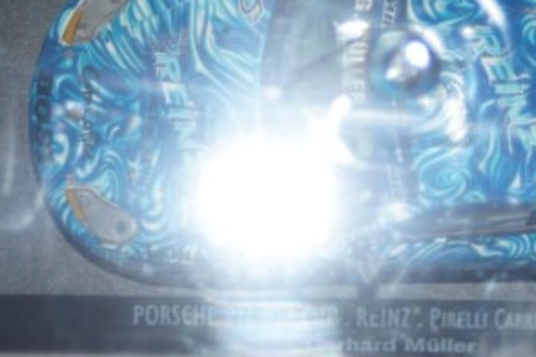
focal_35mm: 245
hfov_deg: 8.4
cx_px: 463
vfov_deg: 5.6
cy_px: 144
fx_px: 3647
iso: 250
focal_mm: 80
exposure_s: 1/60
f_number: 5.6
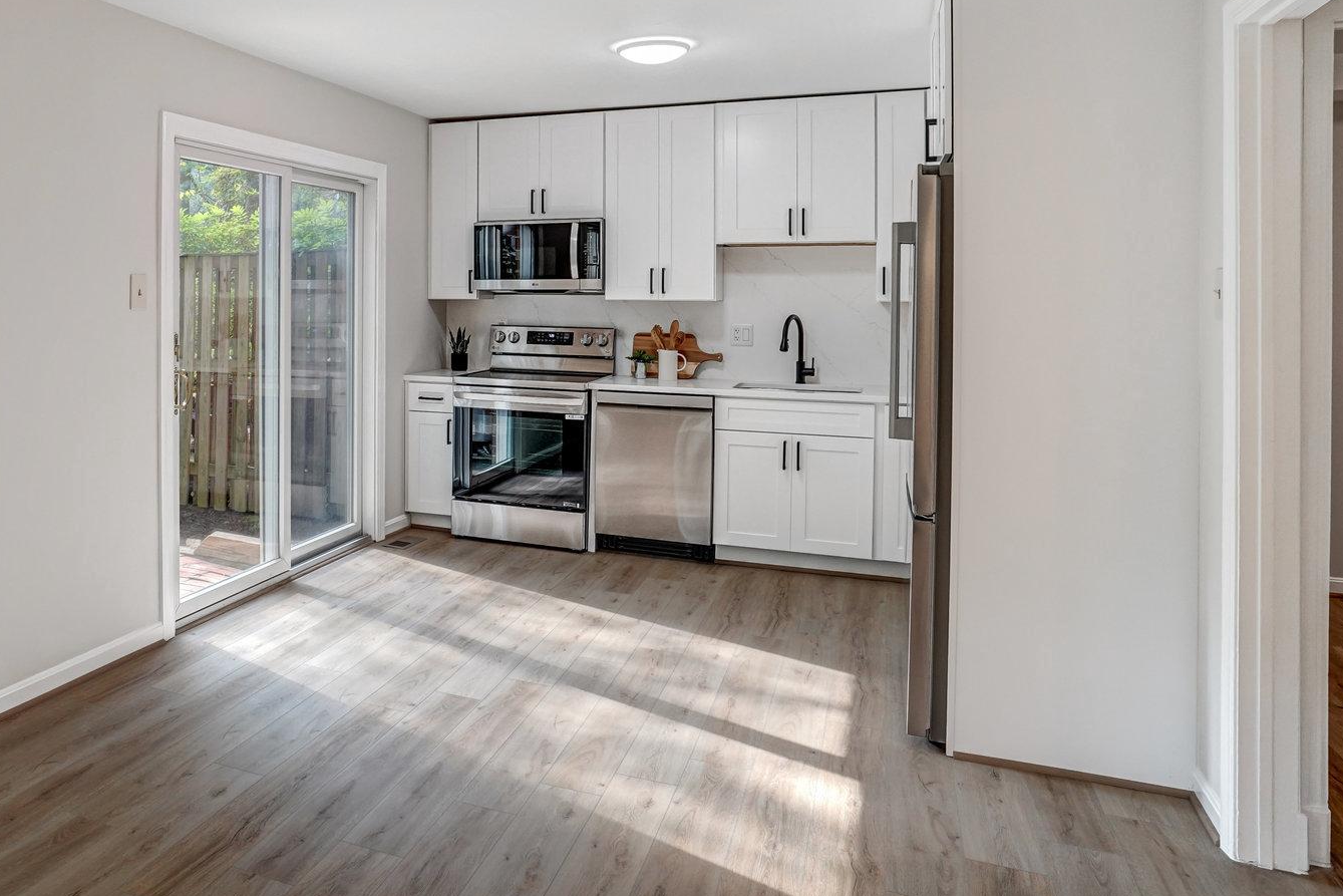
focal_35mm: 26
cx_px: 394
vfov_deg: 48.6
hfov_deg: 66.5
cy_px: 286
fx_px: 970
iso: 1250
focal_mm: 17
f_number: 8
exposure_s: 1/15
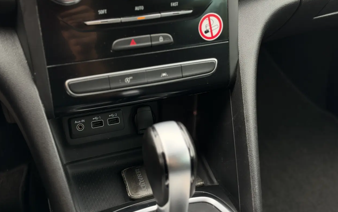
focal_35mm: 39
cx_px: 144
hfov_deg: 50.2
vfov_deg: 32.7
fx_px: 359
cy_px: 90
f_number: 1.8
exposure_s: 1/164
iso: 160
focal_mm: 6.93
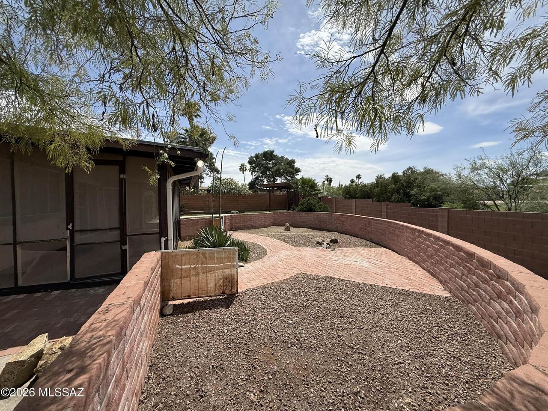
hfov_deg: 102.1
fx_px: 222
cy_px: 206
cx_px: 274
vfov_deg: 85.7
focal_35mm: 14
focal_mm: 2.22
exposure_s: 1/4149
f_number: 2.2
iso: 50
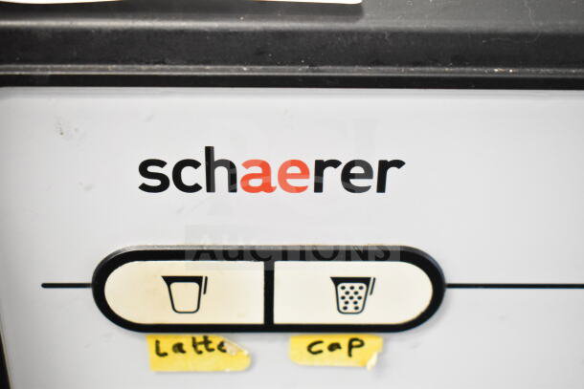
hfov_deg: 35.0
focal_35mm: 57
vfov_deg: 23.8
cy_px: 194
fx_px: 925
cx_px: 292
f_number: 4.8
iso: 8000
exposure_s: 1/60
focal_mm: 38
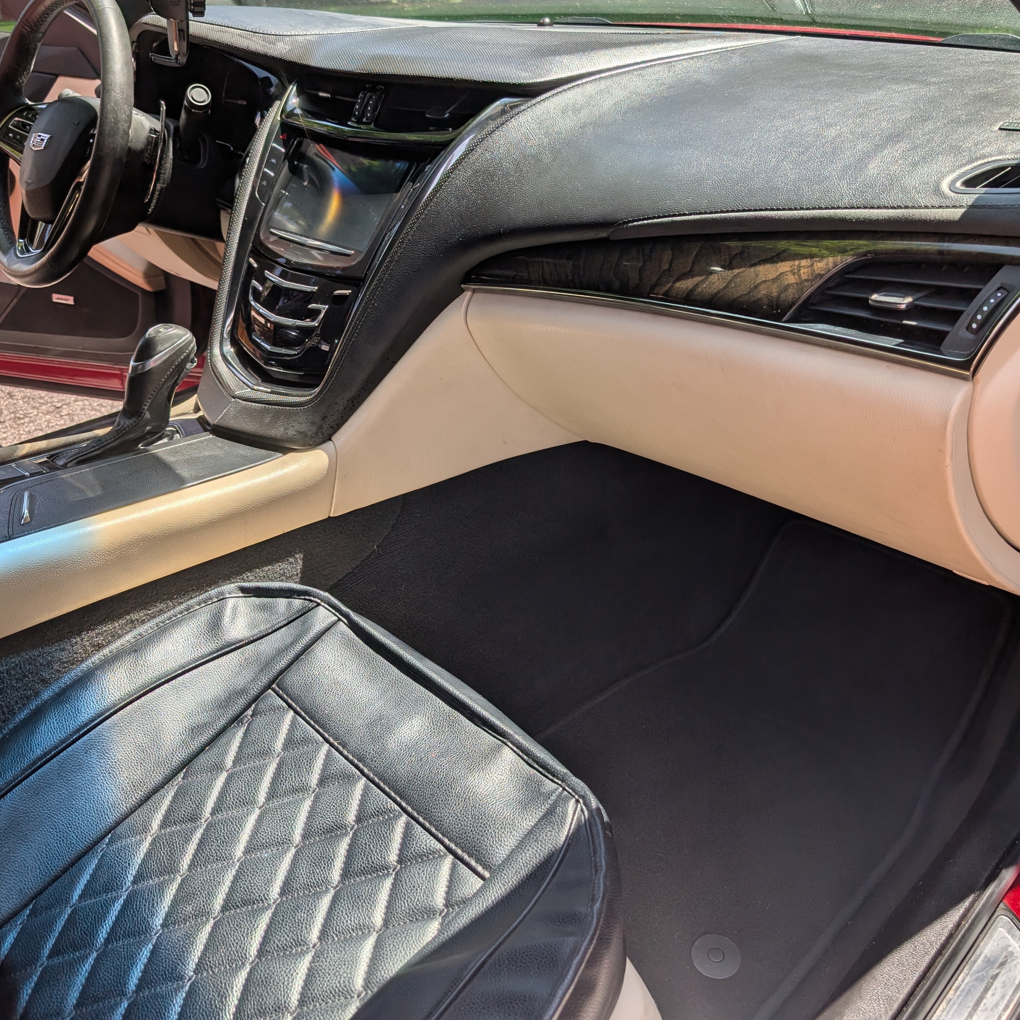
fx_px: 967
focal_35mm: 29
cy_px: 414
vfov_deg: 55.3
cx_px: 506
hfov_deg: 55.6
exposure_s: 1/2941
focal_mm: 6.9
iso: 19
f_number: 1.68
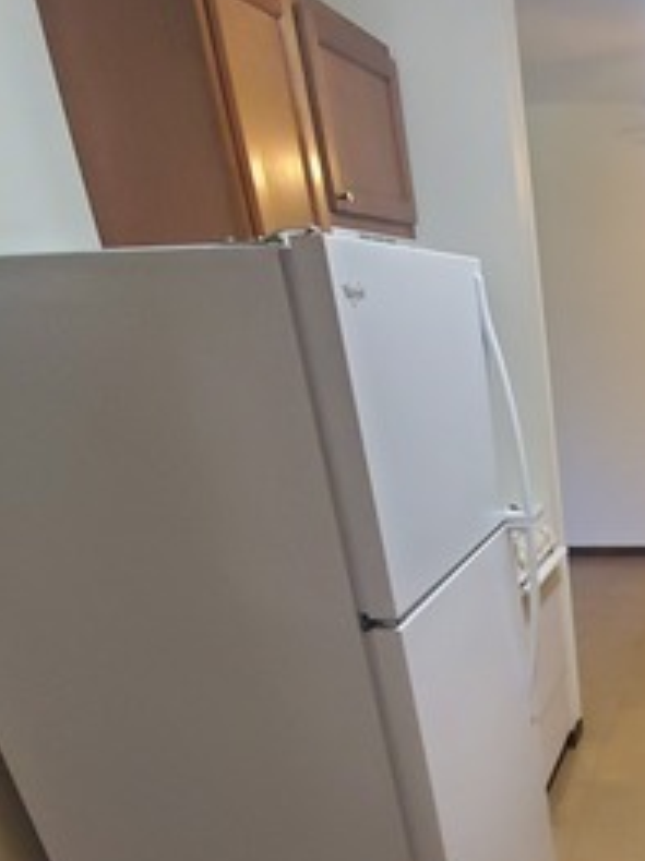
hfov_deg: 36.4
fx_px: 821
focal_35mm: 33
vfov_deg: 50.3
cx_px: 707
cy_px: 745
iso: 250
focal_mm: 1.8
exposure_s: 1/59
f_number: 2.2
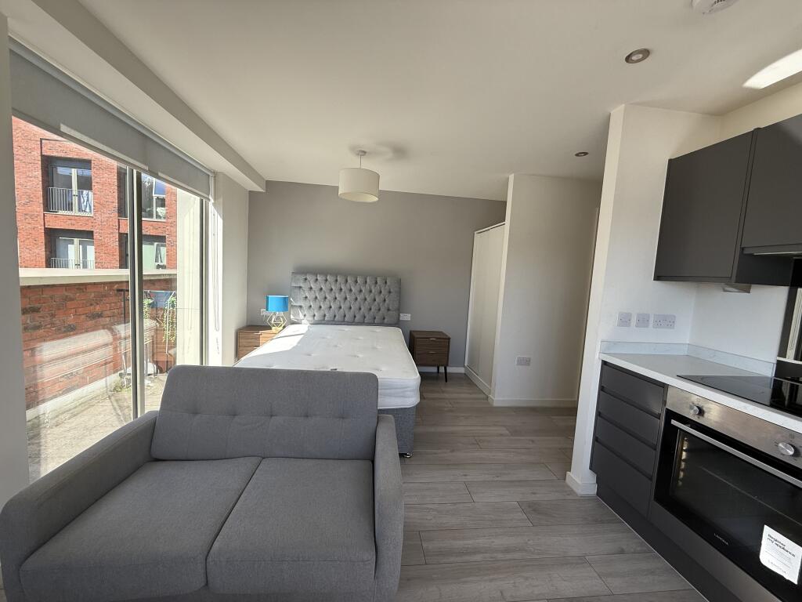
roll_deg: -2.5
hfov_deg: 102.1
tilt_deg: -4.1
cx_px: 401
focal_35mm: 14
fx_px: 324
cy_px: 301
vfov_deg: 85.7
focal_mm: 2.22
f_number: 2.2
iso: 64
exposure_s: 1/376
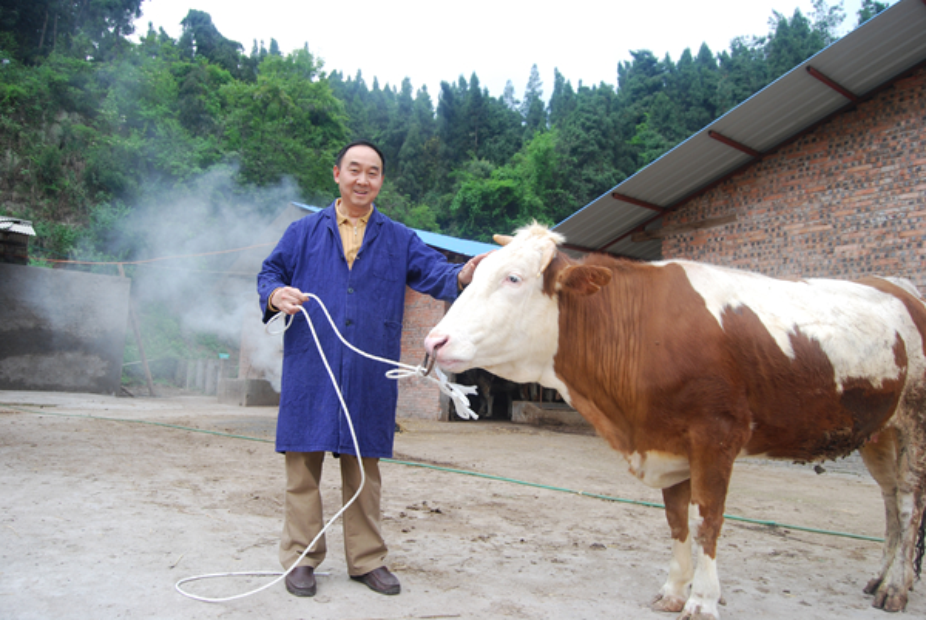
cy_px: 310
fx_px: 696
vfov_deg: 48.1
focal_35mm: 27
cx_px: 463
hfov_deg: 67.3
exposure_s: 1/125
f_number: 5
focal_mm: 18
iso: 200
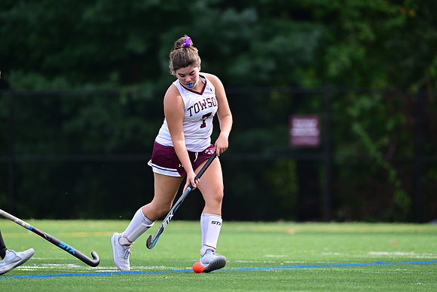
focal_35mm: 500
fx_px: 6071
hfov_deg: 4.1
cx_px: 218
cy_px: 146
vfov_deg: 2.8
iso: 1400
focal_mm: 500
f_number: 5.6
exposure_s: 1/1600
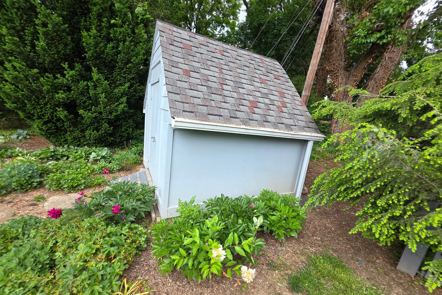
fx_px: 172
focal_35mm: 14
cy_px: 154
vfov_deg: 81.2
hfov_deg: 104.2
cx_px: 218
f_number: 1.9
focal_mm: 2.2
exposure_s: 1/120
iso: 25
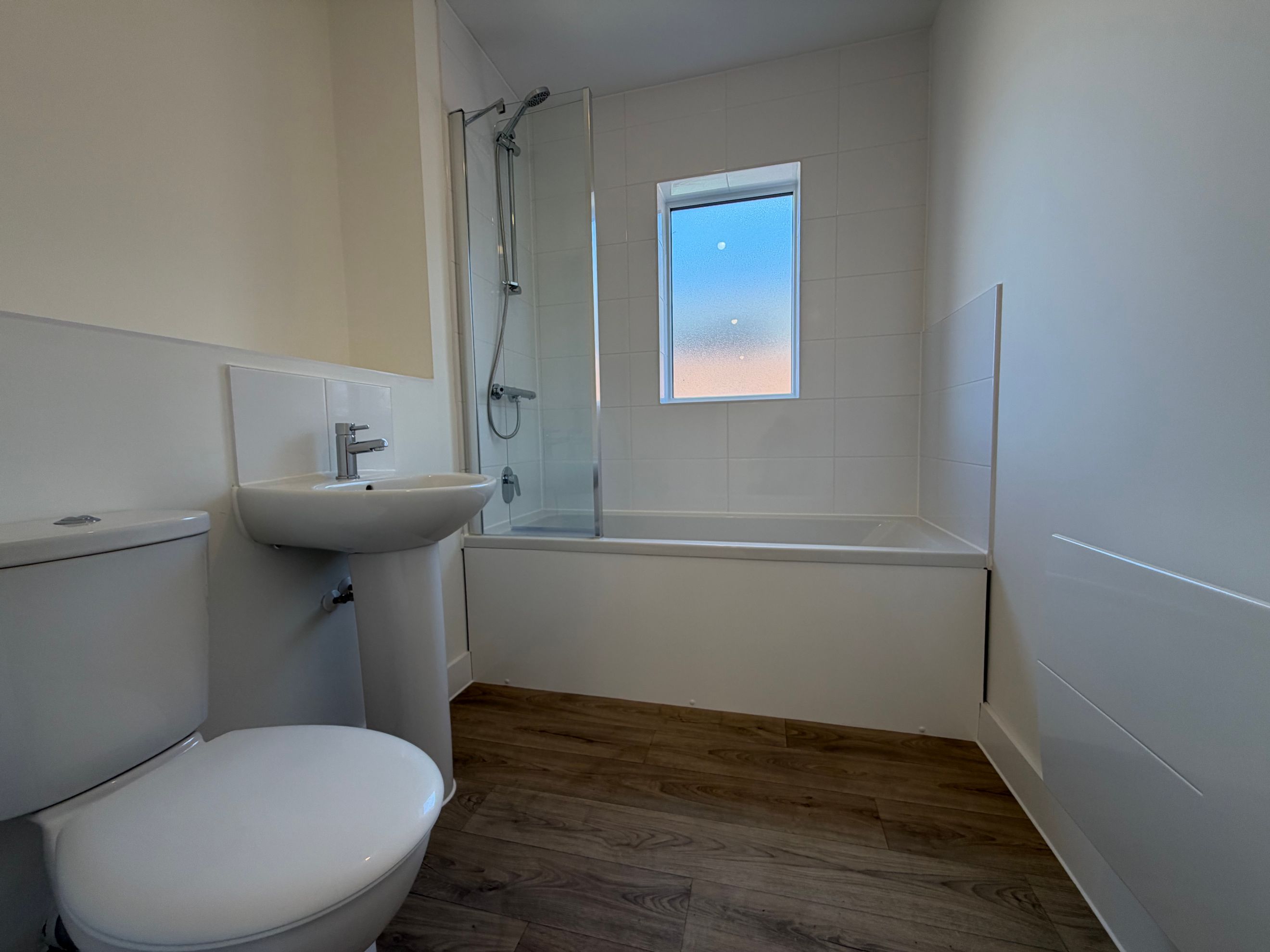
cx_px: 635
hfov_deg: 102.1
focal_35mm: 14
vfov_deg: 85.7
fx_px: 514
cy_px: 476
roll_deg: +1.2
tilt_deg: -2.2
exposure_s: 1/100
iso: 100
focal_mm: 2.22
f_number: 2.2
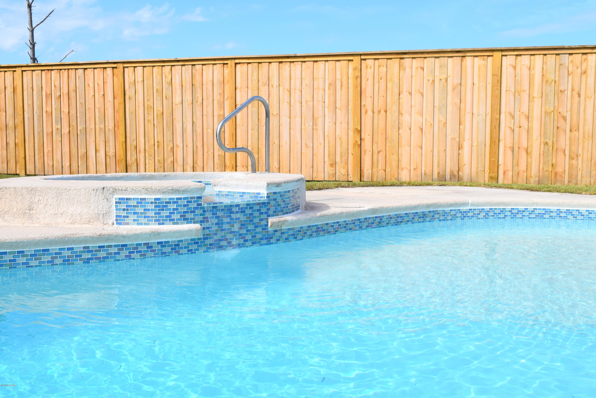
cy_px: 199
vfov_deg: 36.9
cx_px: 298
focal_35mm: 36
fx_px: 596
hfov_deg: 53.1
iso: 200
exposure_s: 1/400
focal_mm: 24
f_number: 10
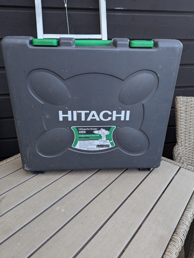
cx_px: 97
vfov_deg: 71.5
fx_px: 179
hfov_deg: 56.9
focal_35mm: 24
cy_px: 129
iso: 64
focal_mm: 6.81
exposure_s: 1/179
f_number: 1.85
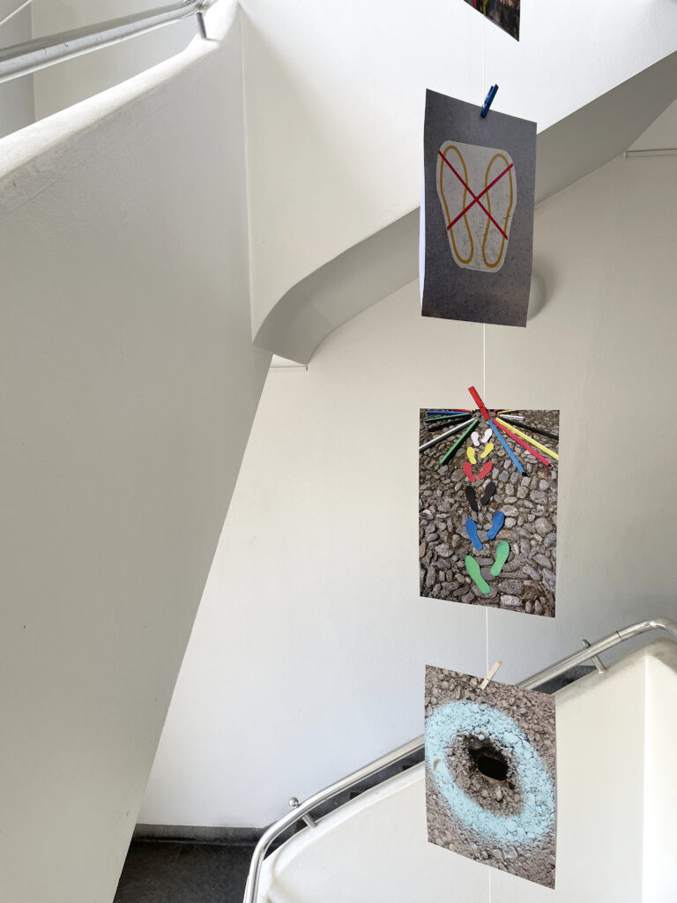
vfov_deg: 67.3
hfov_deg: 53.1
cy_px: 452
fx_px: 678
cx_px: 338
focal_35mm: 26
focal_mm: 4.2
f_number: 1.6
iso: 50
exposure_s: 1/121
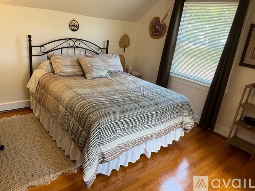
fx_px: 191
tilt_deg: -19.6
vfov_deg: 53.0
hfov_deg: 67.3
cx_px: 128
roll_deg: -8.0
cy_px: 96
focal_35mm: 26
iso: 80
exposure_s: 1/60
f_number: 1.6
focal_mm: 5.1
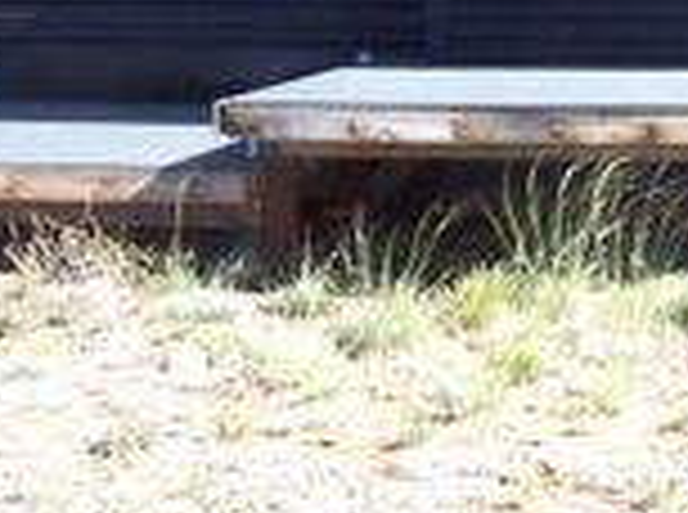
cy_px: -97
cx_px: 585
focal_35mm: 118
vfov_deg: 12.2
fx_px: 2340
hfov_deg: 16.6
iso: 80
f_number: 4.8
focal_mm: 6
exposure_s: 1/269
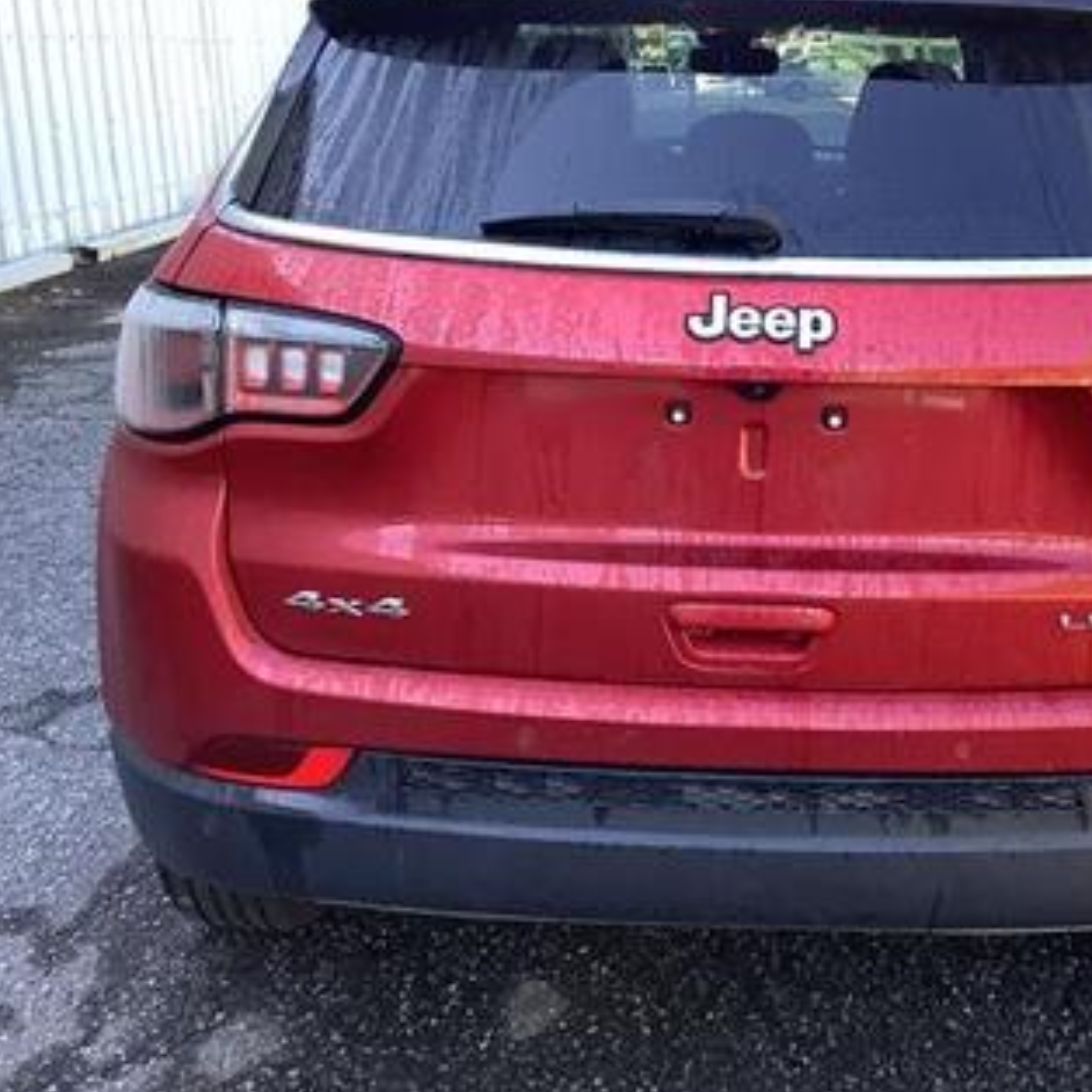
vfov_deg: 38.3
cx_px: 723
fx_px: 1570
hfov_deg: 37.9
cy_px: 469
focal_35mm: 44
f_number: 2.4
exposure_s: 1/120
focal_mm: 3.3
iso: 80
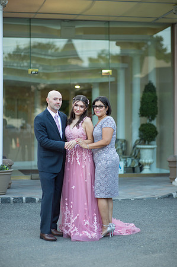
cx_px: 88
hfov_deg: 16.0
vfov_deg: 23.9
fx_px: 628
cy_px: 134
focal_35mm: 85
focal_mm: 85
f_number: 2
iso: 250
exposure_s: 1/500
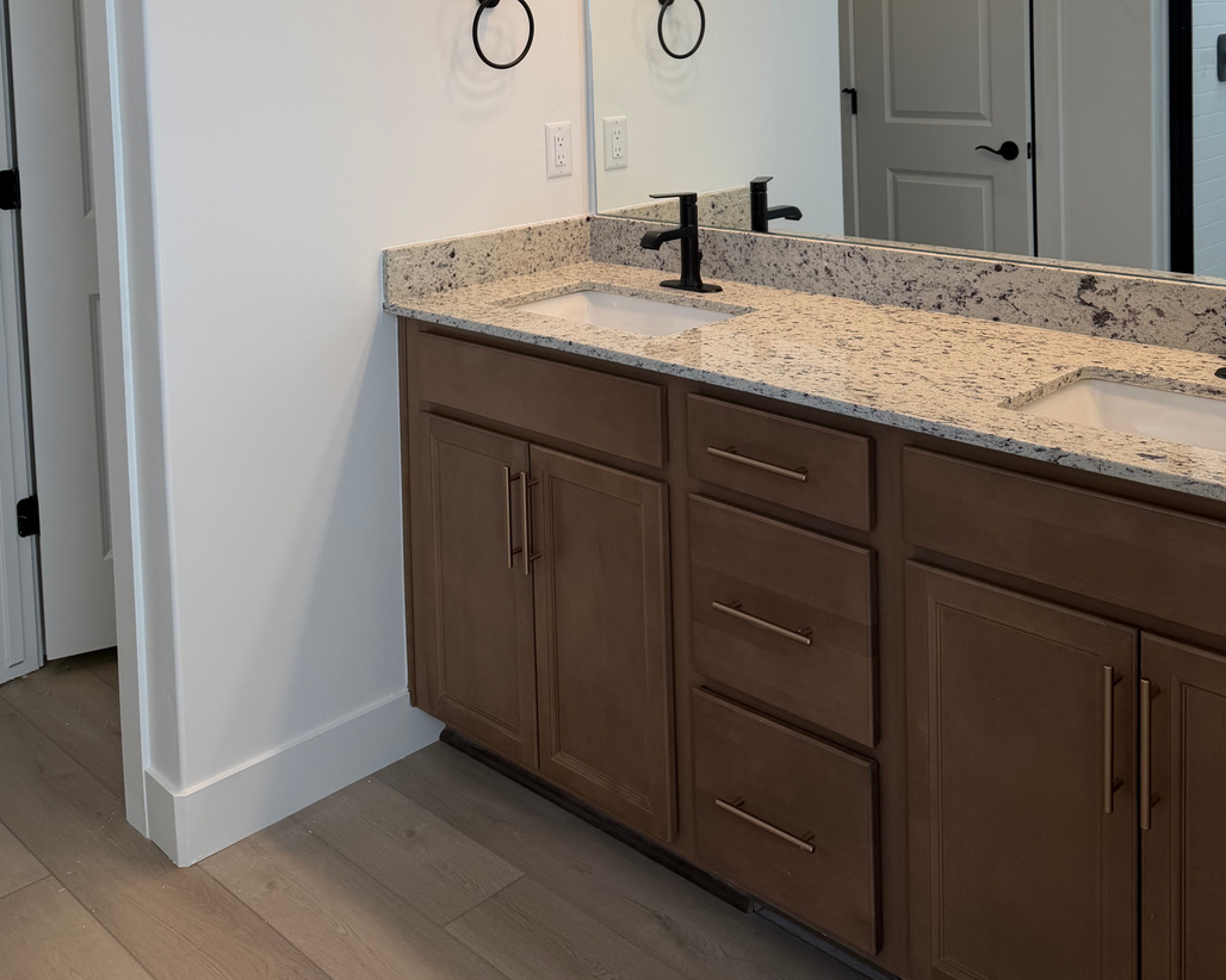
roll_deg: +2.3
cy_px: 116
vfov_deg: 39.5
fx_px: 1270
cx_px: 624
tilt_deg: -2.9
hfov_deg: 51.5
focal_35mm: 35
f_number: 1.78
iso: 80
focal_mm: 6.76
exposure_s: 1/412
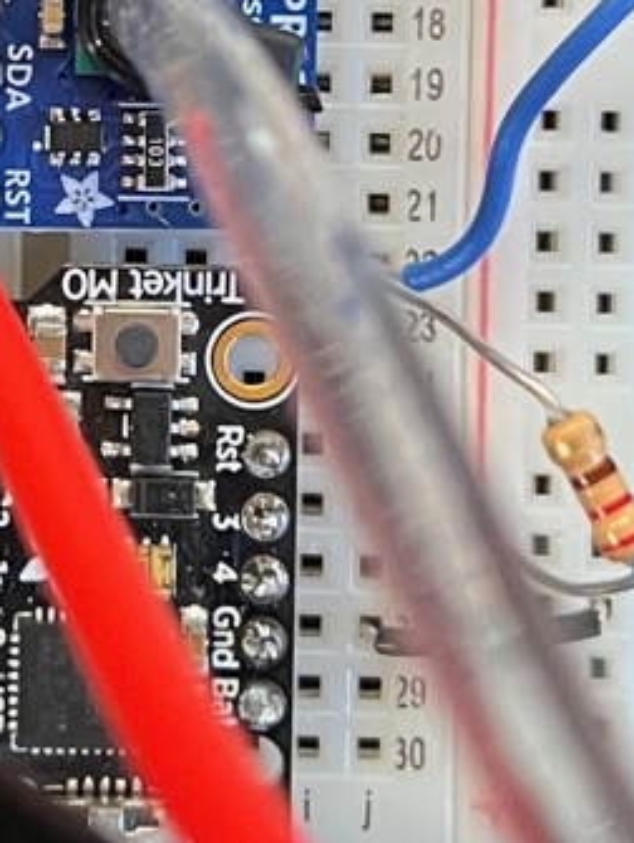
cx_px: 58
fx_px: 3022
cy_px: 121
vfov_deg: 15.7
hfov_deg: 11.9
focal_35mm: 124
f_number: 1.5
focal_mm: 5.7
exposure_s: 1/59
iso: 500
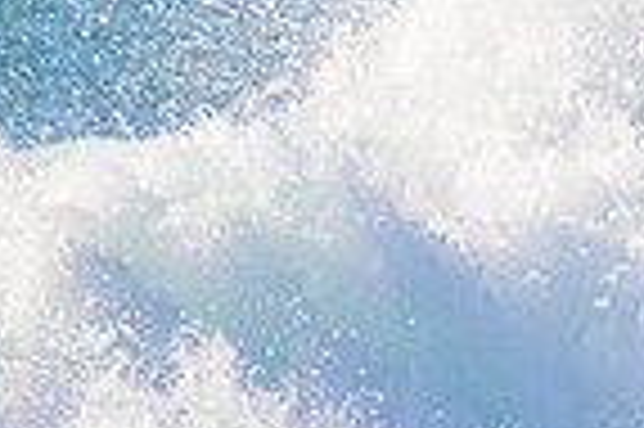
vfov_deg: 0.4
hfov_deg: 0.6
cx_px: 1288
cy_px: 178
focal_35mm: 3253
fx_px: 58125
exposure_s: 1/2000
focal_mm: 800
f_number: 11
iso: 2000
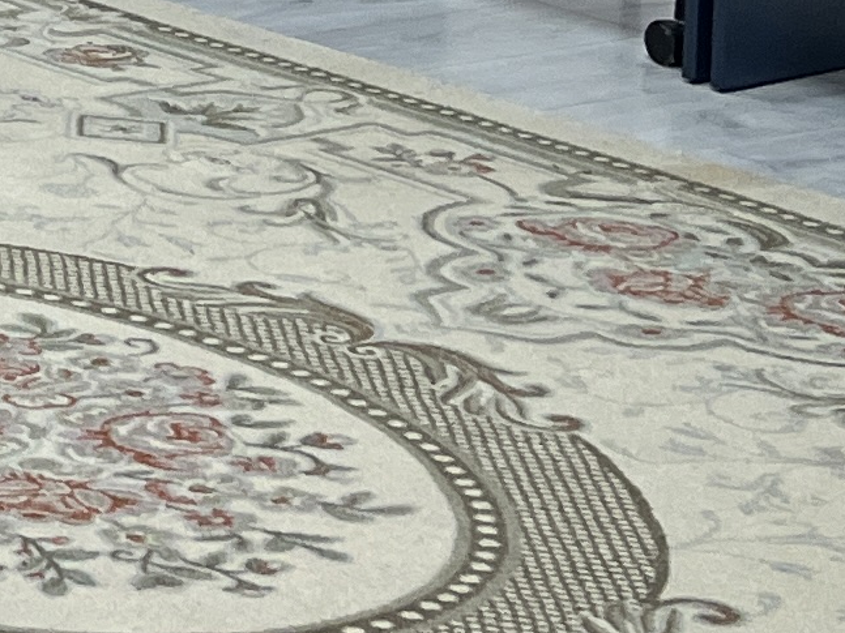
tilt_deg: -3.7
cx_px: -1094
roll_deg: -0.3
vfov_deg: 8.5
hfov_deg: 10.7
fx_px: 3954
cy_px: -788
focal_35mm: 162
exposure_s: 1/121
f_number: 1.6
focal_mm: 5.1
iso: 125
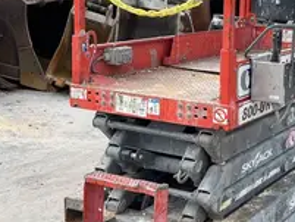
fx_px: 605
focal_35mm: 71
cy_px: 82
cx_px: 238
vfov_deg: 20.7
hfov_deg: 26.8
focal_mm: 5.1
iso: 50
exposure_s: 1/1477
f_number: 1.6
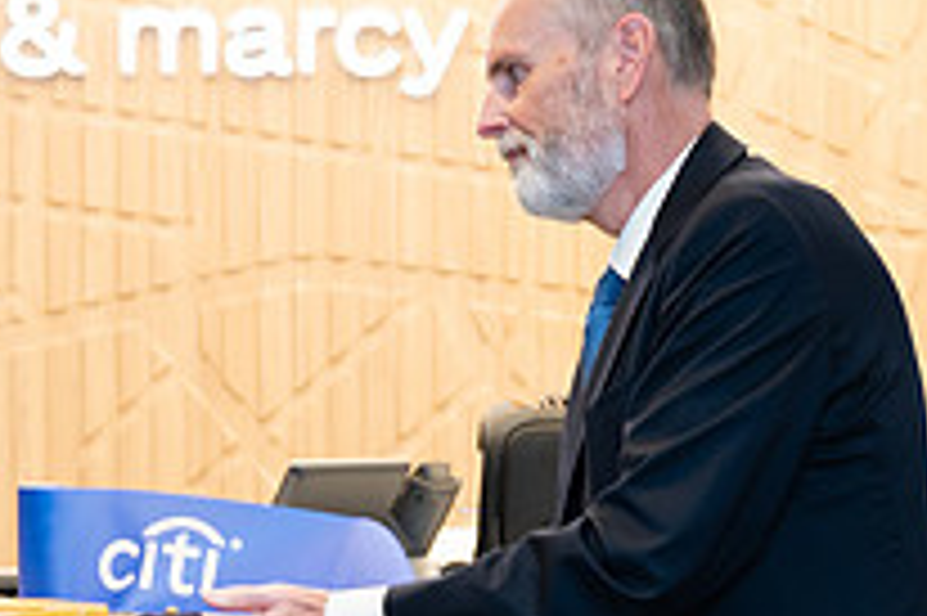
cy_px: 715
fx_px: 4425
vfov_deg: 7.9
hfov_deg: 11.9
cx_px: 297
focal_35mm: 172
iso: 400
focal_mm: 58
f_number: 4
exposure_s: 1/160
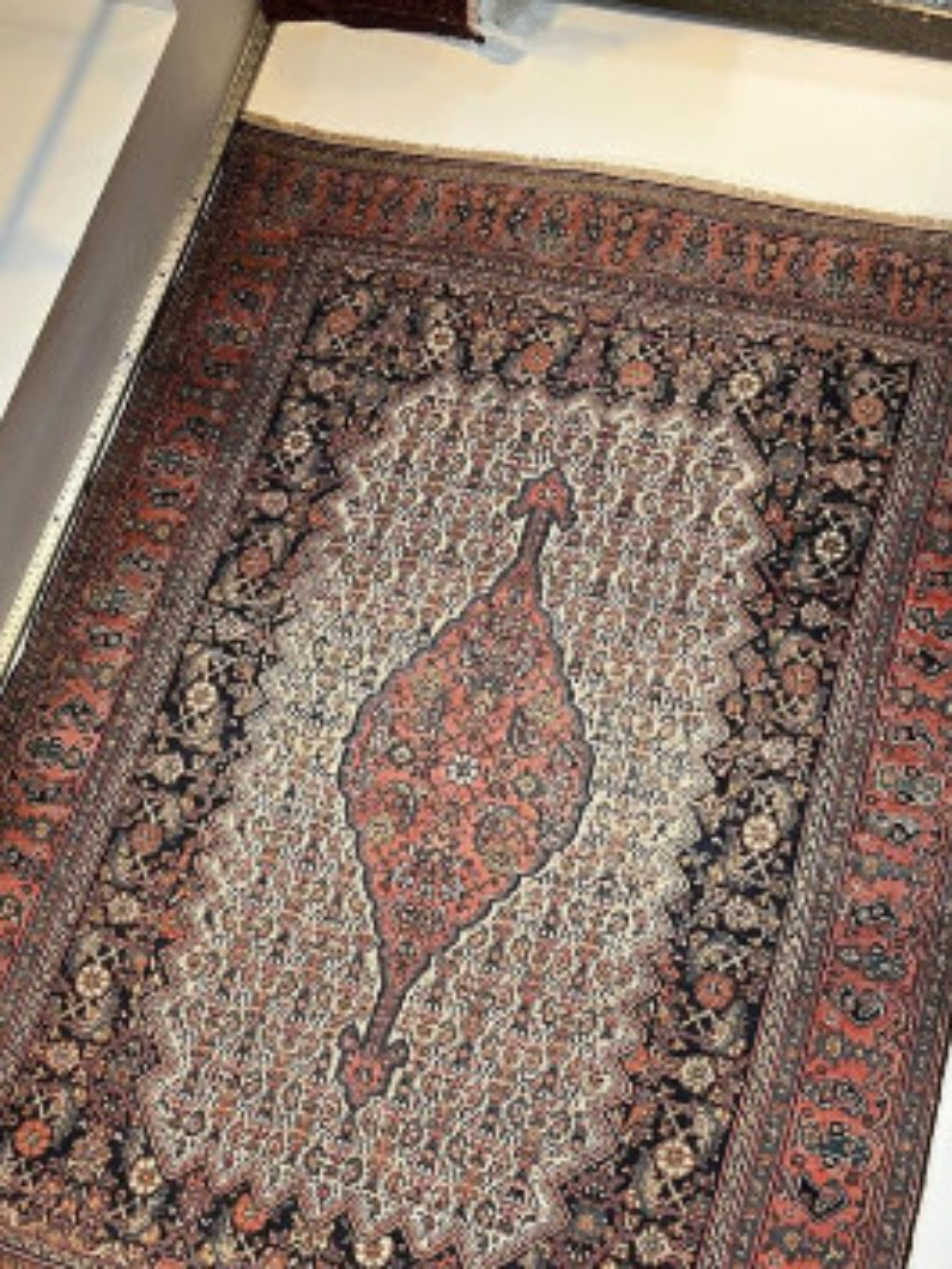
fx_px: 1026
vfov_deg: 63.4
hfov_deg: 49.8
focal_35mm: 28
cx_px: 476
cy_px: 634
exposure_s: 1/428
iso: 20
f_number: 1.8
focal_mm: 4
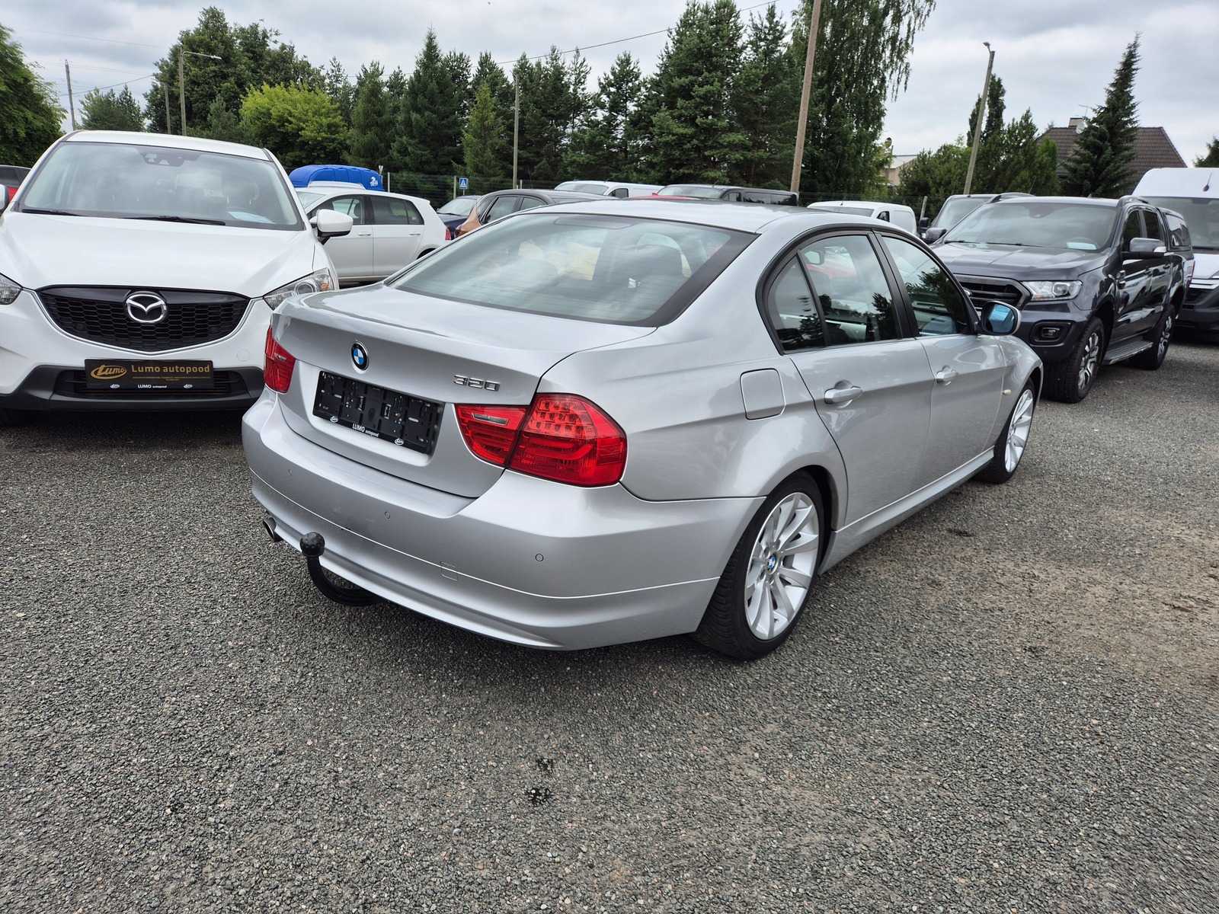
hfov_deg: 73.9
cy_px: 457
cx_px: 610
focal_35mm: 23
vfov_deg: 58.9
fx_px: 810
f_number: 1.8
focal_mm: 5.4
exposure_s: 1/832
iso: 25
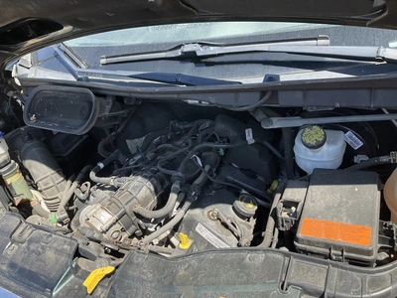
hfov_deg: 61.7
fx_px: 333
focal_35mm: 29
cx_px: 198
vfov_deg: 48.2
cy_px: 149
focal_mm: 3
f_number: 1.8
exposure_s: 1/465
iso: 25
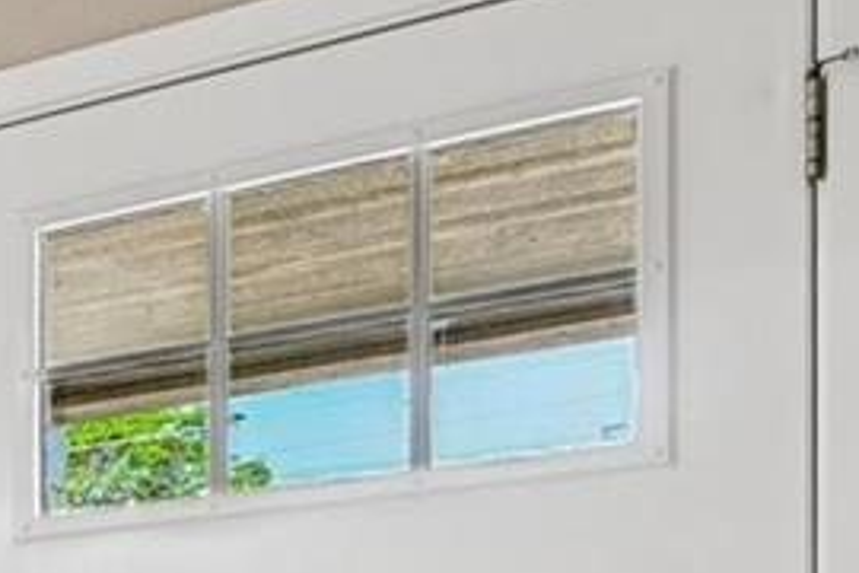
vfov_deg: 15.2
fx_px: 1980
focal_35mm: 83
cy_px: 869
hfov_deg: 16.9
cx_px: -935
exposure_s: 1/13
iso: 400
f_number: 10
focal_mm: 14
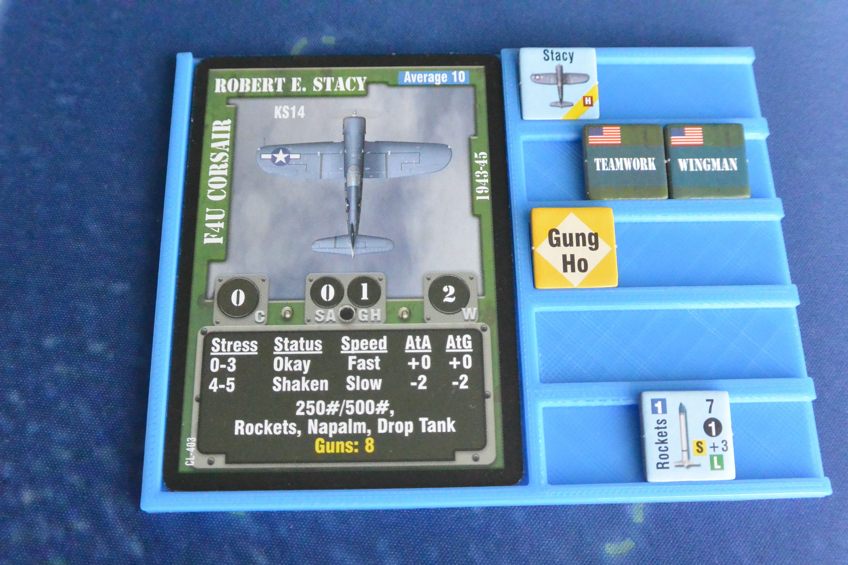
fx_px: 919
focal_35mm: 39
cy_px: 282
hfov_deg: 49.6
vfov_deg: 34.2
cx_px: 424
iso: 3200
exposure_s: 1/100
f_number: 4
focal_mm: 14.5
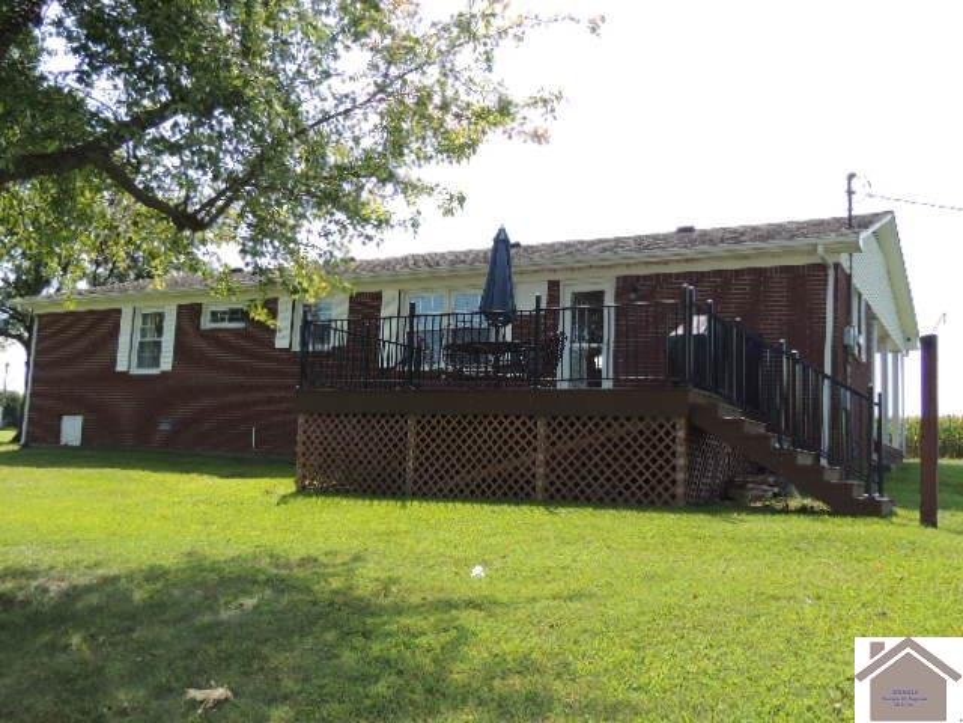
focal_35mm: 33
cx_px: 482
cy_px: 362
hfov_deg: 55.4
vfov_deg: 42.9
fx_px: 918
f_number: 3.2
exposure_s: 1/500
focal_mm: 5.8
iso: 100
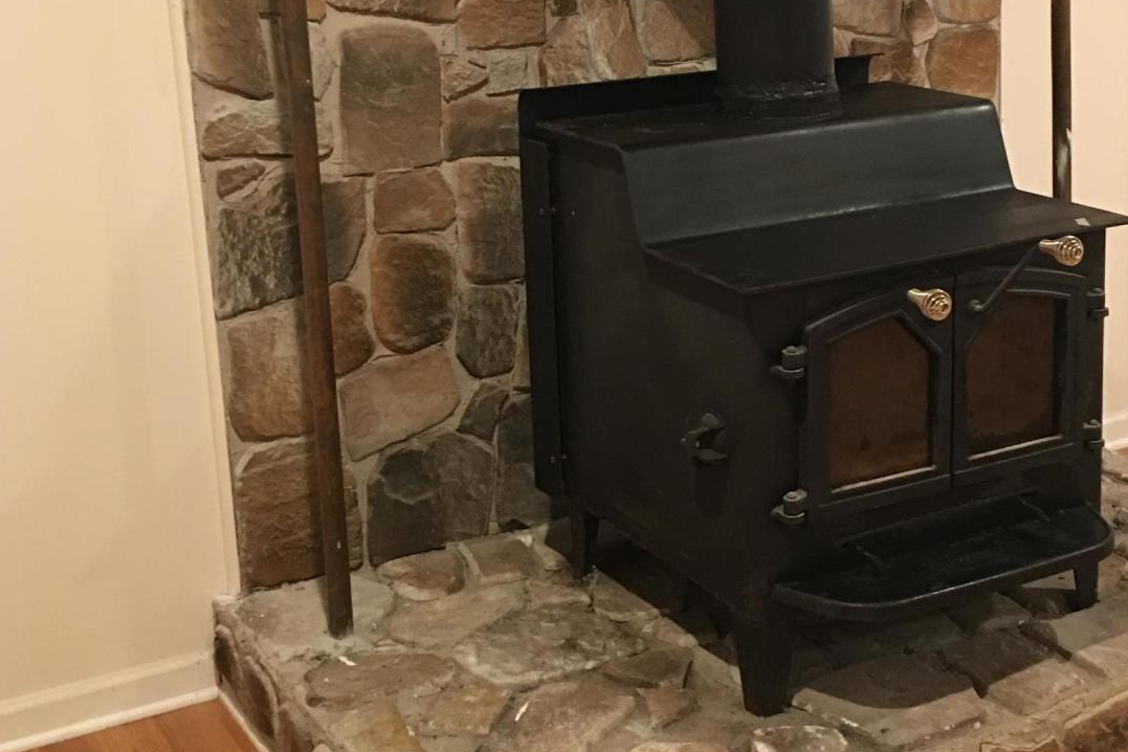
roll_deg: +2.3
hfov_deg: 35.4
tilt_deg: -12.6
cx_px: 720
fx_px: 1755
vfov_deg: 24.0
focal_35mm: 56
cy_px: 236
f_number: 2.2
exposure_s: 1/8
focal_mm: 4.15
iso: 100
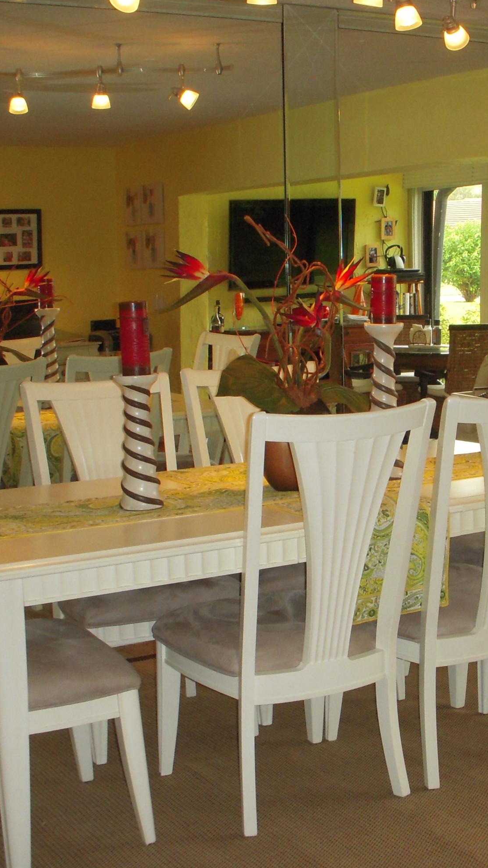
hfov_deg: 21.2
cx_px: 375
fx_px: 1288
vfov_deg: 37.2
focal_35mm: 56
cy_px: 437
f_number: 3.3
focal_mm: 6.3
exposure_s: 1/80
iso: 250
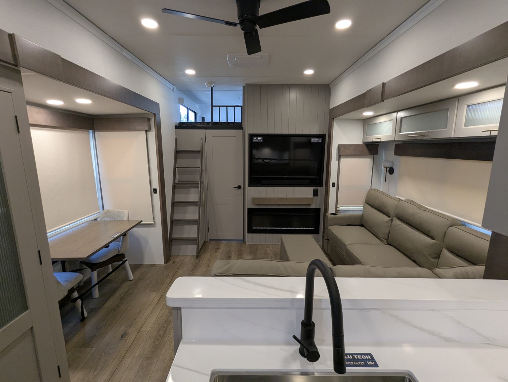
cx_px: 254
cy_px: 191
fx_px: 235
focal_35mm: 16
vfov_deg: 78.2
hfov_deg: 94.4
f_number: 2.2
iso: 257
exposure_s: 1/89
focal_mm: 2.35
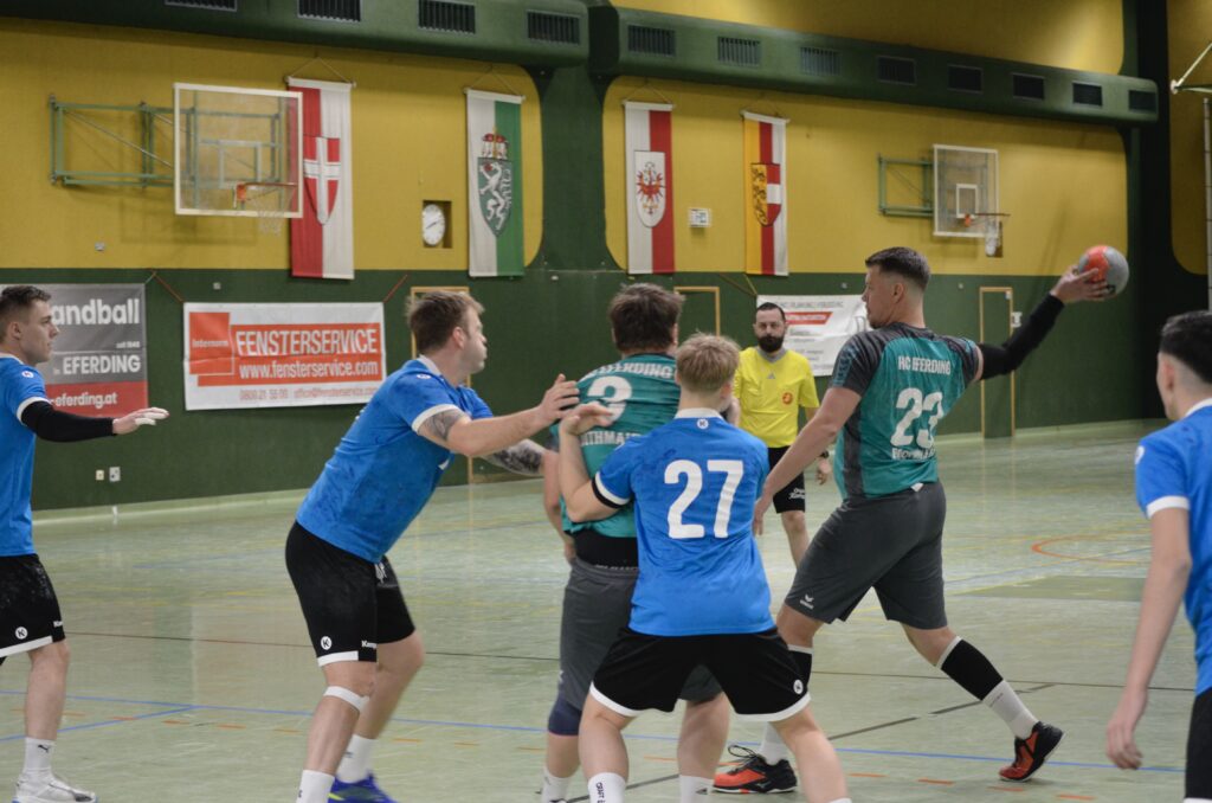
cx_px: 606
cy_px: 402
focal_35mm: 82
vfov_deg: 16.5
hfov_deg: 24.7
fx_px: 2771
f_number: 4
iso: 1600
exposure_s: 1/200
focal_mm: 55
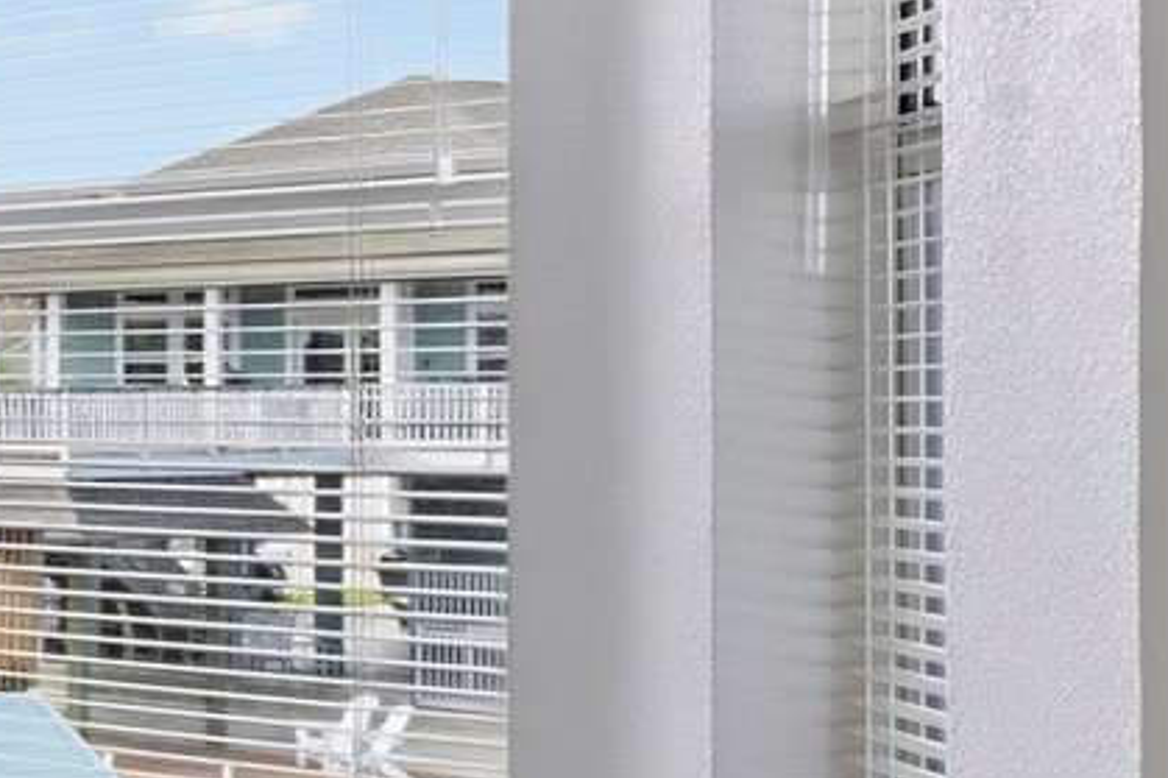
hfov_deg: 15.1
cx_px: -1603
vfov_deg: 16.4
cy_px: 402
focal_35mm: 83
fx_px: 2692
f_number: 6.3
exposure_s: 1/13
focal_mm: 16
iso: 125
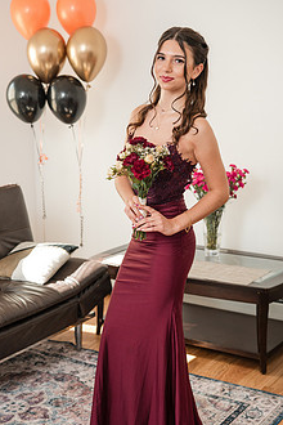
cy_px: 247
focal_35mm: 60
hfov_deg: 22.6
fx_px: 707
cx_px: 107
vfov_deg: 33.3
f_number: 3.2
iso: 1000
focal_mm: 44
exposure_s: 1/250
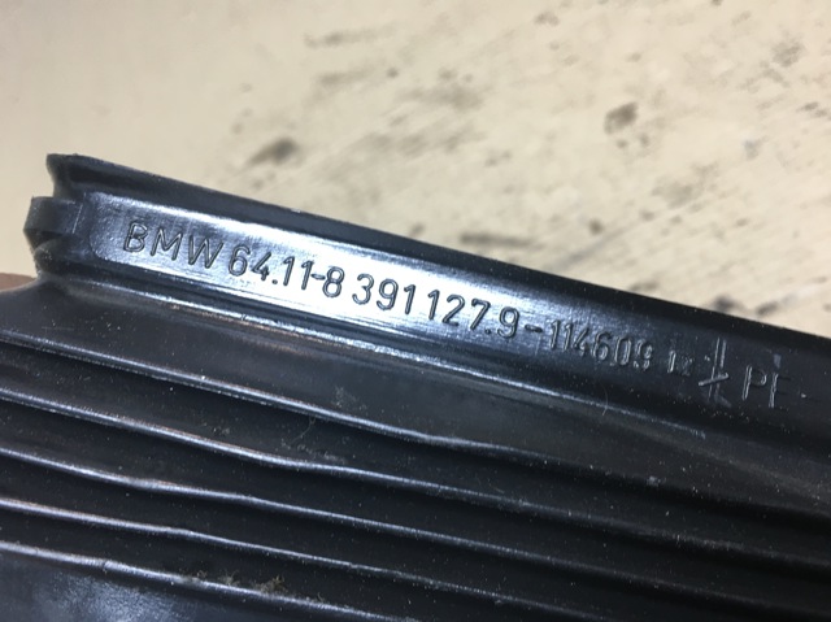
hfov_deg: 61.7
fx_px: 696
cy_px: 311
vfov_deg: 48.2
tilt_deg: -53.3
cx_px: 416
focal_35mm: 29
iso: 100
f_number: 2.2
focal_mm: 4.15
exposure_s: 1/33
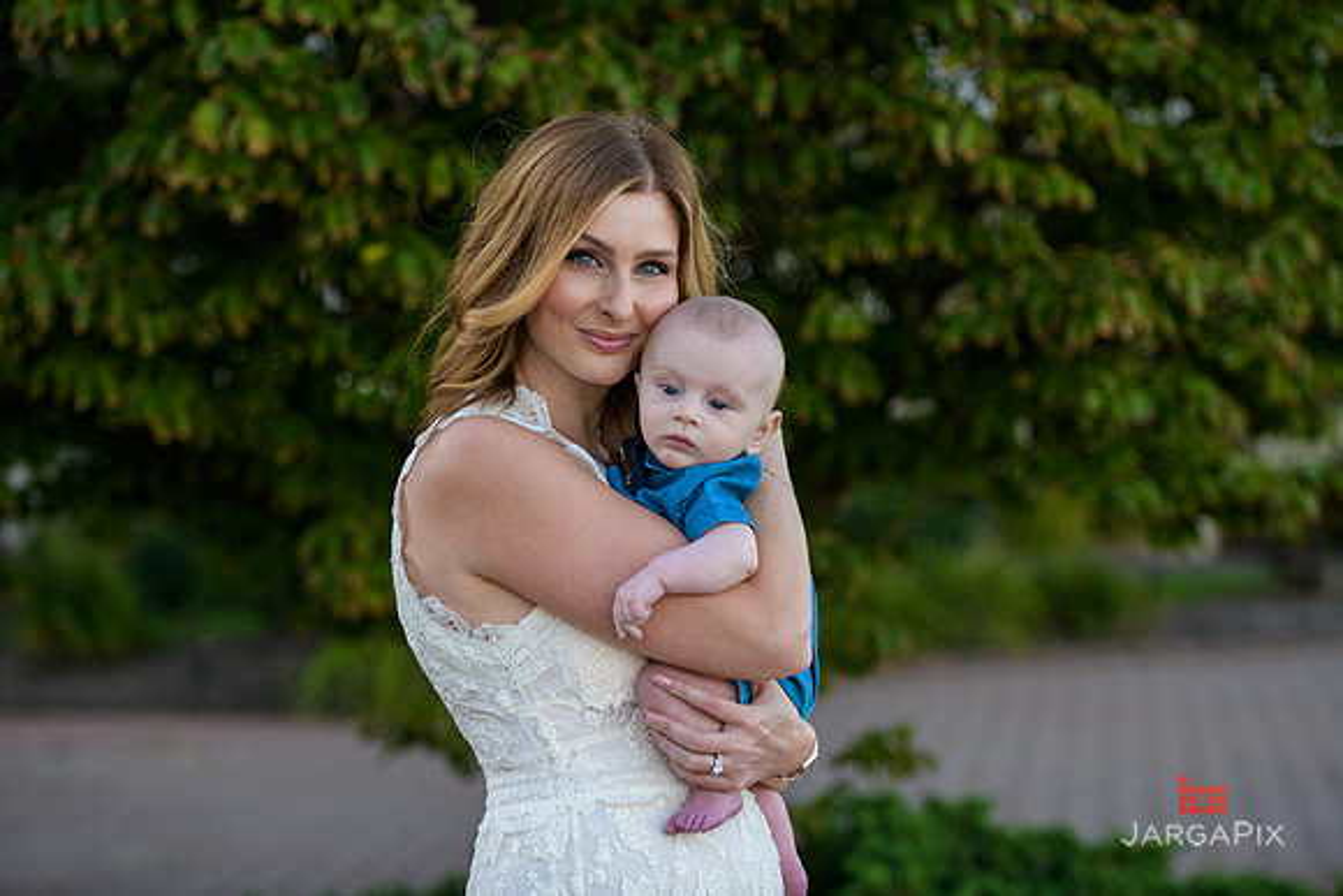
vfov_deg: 14.9
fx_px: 3433
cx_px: 672
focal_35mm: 92
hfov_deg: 22.1
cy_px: 448
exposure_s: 1/250
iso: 200
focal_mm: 92
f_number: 3.2
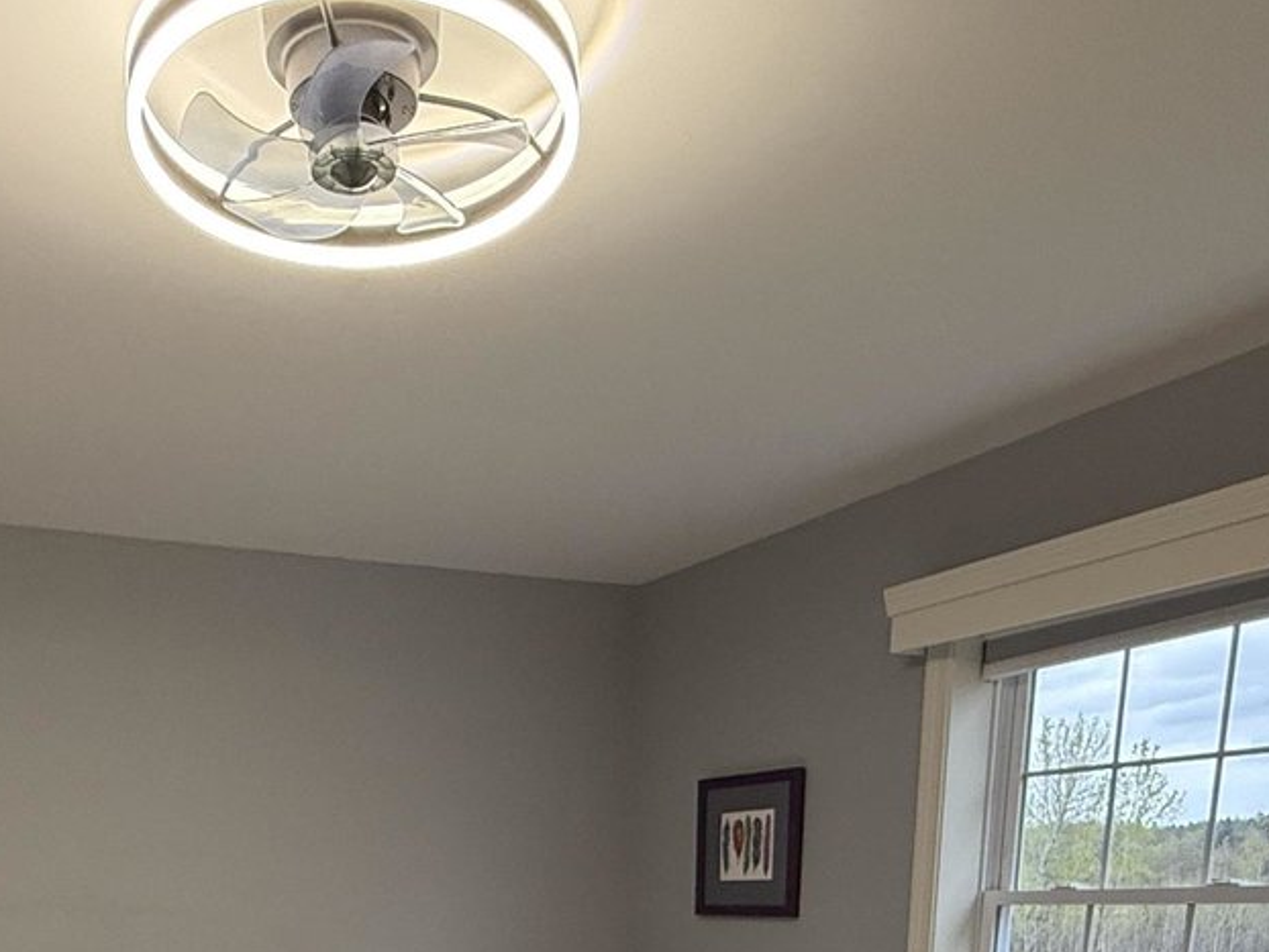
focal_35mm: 36
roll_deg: +1.4
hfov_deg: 50.2
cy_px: 1188
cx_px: 398
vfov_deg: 31.9
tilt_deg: -12.0
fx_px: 1320
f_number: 2.2
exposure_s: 1/120
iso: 320
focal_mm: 2.22
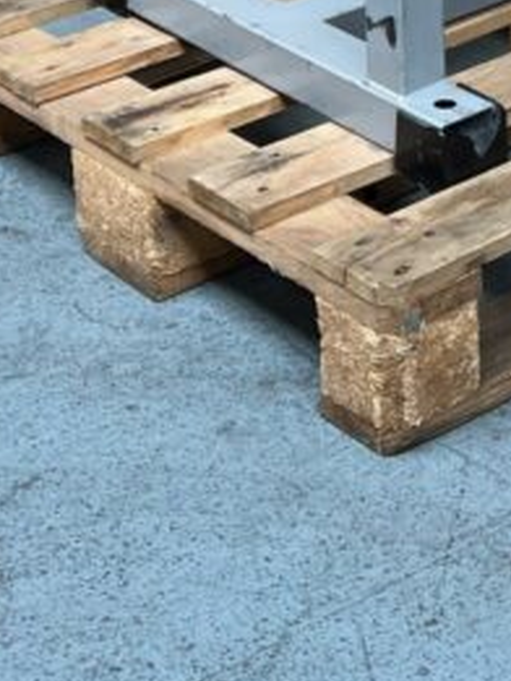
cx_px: 519
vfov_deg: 16.9
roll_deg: +1.9
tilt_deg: -9.2
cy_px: -428
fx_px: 2006
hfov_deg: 14.3
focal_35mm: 102
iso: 50
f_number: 1.5
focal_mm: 5.7
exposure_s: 1/100
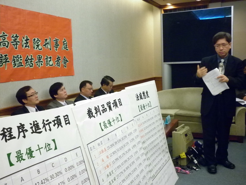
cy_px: 92
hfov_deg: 47.9
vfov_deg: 36.8
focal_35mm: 39
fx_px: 277
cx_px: 123
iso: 800
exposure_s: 1/40
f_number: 3.3
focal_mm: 7.1
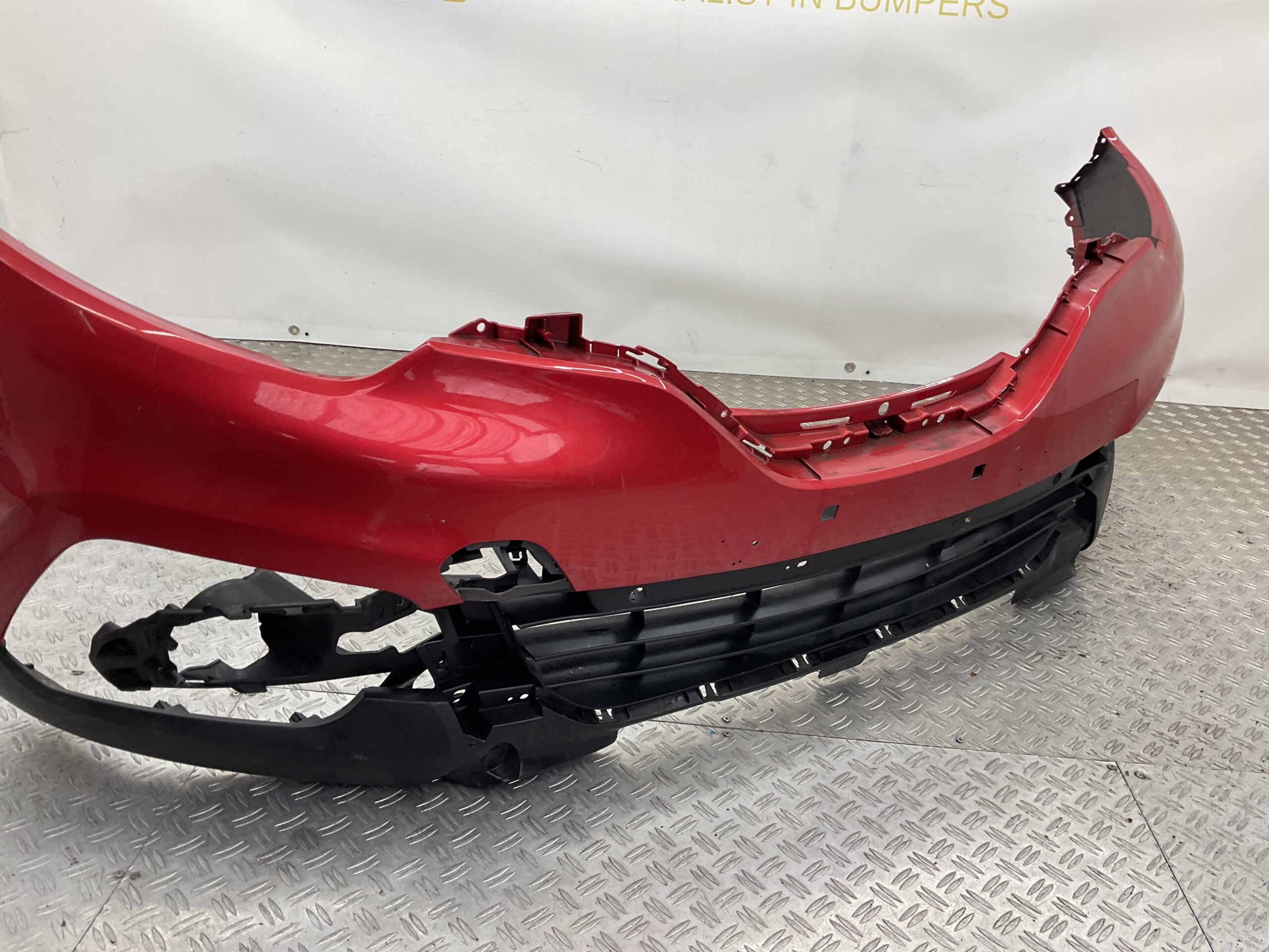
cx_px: 634
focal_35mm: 29
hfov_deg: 61.7
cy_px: 476
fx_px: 1063
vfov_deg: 48.2
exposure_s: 1/120
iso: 32
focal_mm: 3
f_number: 1.8
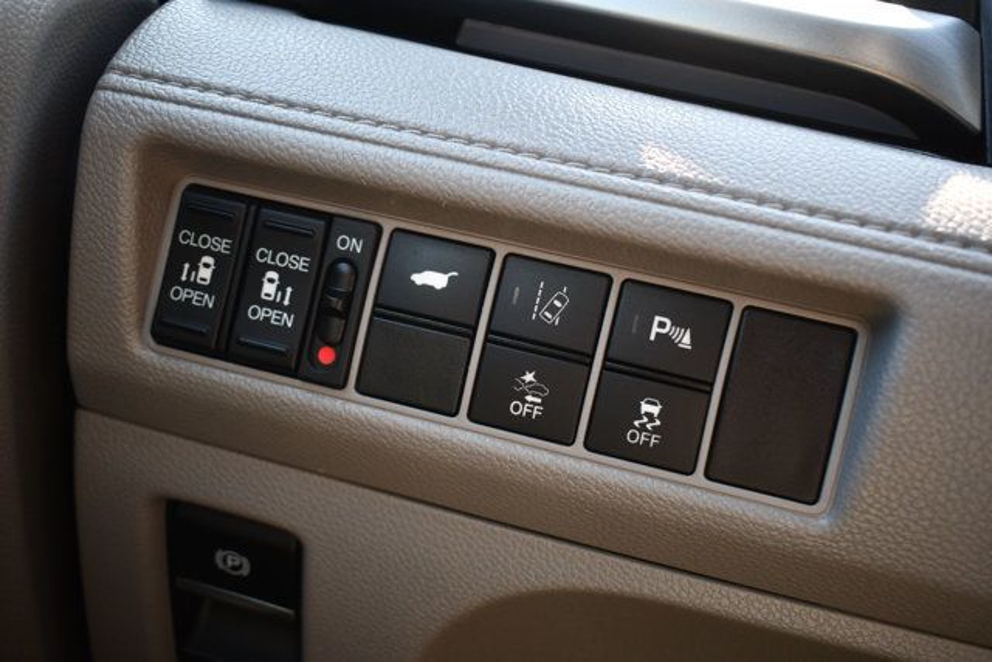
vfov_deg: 33.4
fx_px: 1102
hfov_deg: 48.4
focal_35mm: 40
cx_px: 496
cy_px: 331
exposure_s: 1/250
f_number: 4
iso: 640
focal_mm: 27
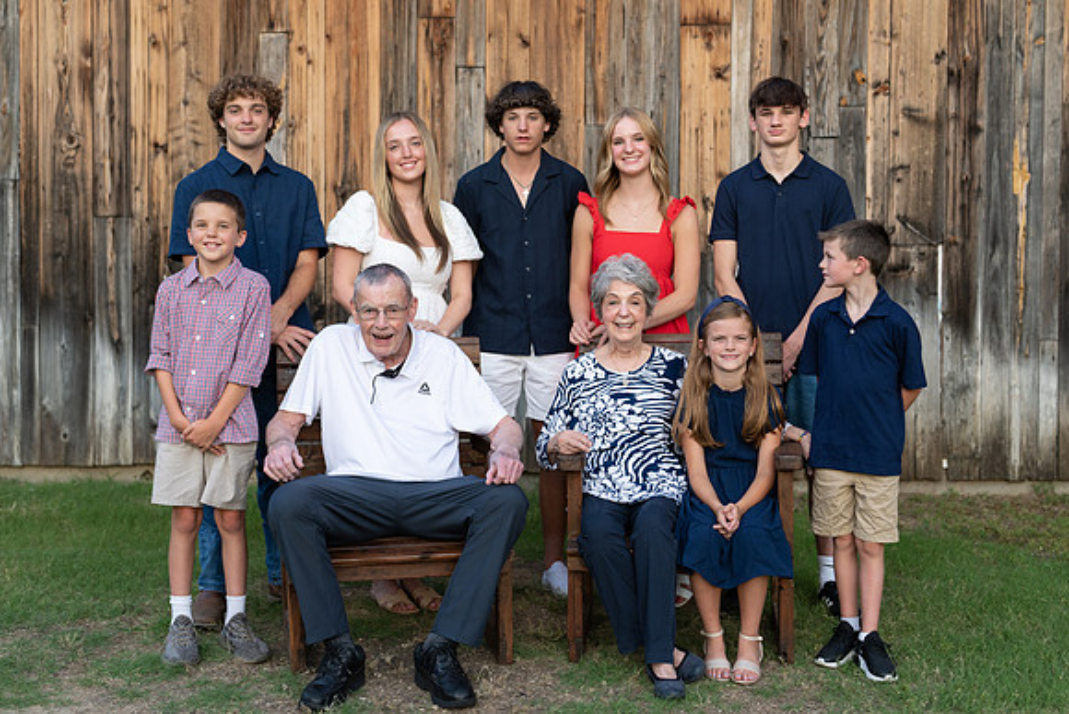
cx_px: 528
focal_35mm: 53
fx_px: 1578
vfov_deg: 25.5
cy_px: 340
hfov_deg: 37.4
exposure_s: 1/800
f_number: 2.2
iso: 200
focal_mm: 50
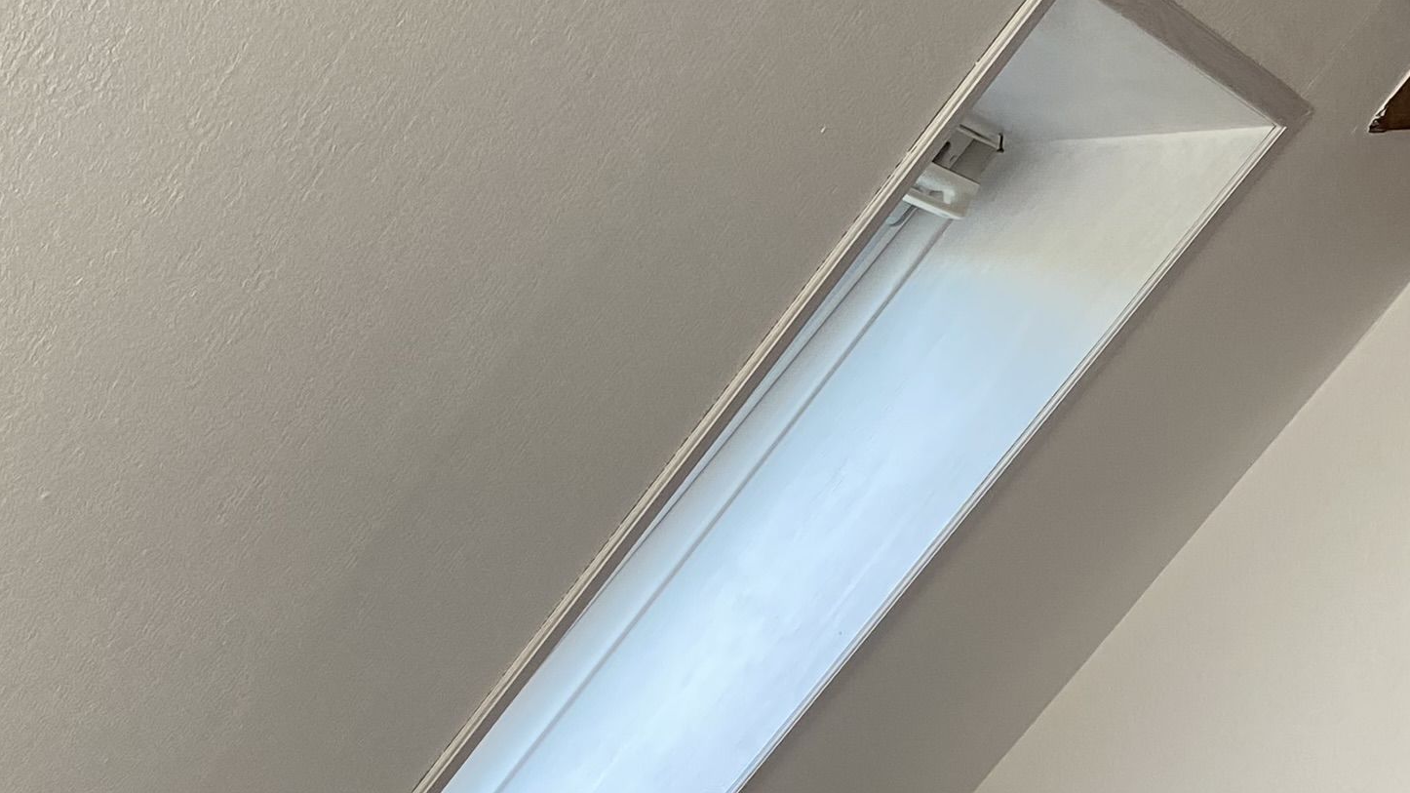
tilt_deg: -9.1
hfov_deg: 26.4
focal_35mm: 79
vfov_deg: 14.3
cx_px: 1106
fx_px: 2953
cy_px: 1192
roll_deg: +0.0
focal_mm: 4.25
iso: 80
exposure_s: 1/121
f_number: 1.8
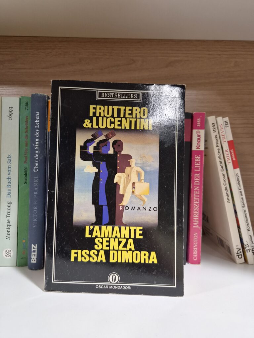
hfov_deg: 58.9
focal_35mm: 23
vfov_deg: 73.9
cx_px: 127
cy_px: 169
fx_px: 225
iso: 250
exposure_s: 1/100
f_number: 1.8
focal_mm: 5.4
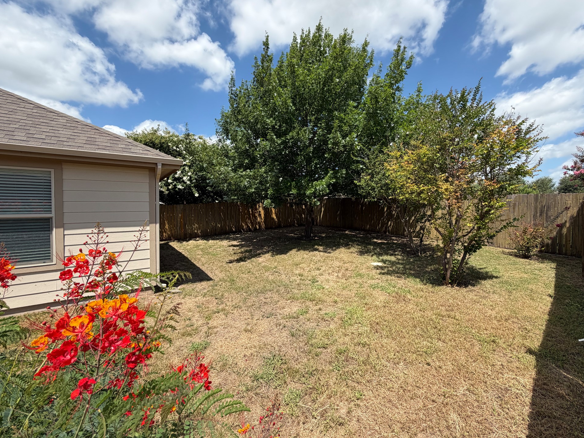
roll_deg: +0.0
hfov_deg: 98.1
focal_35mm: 15
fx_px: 253
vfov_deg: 81.7
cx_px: 306
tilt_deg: -0.6
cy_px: 212
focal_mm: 2.22
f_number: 2.2
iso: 32
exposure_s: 1/770
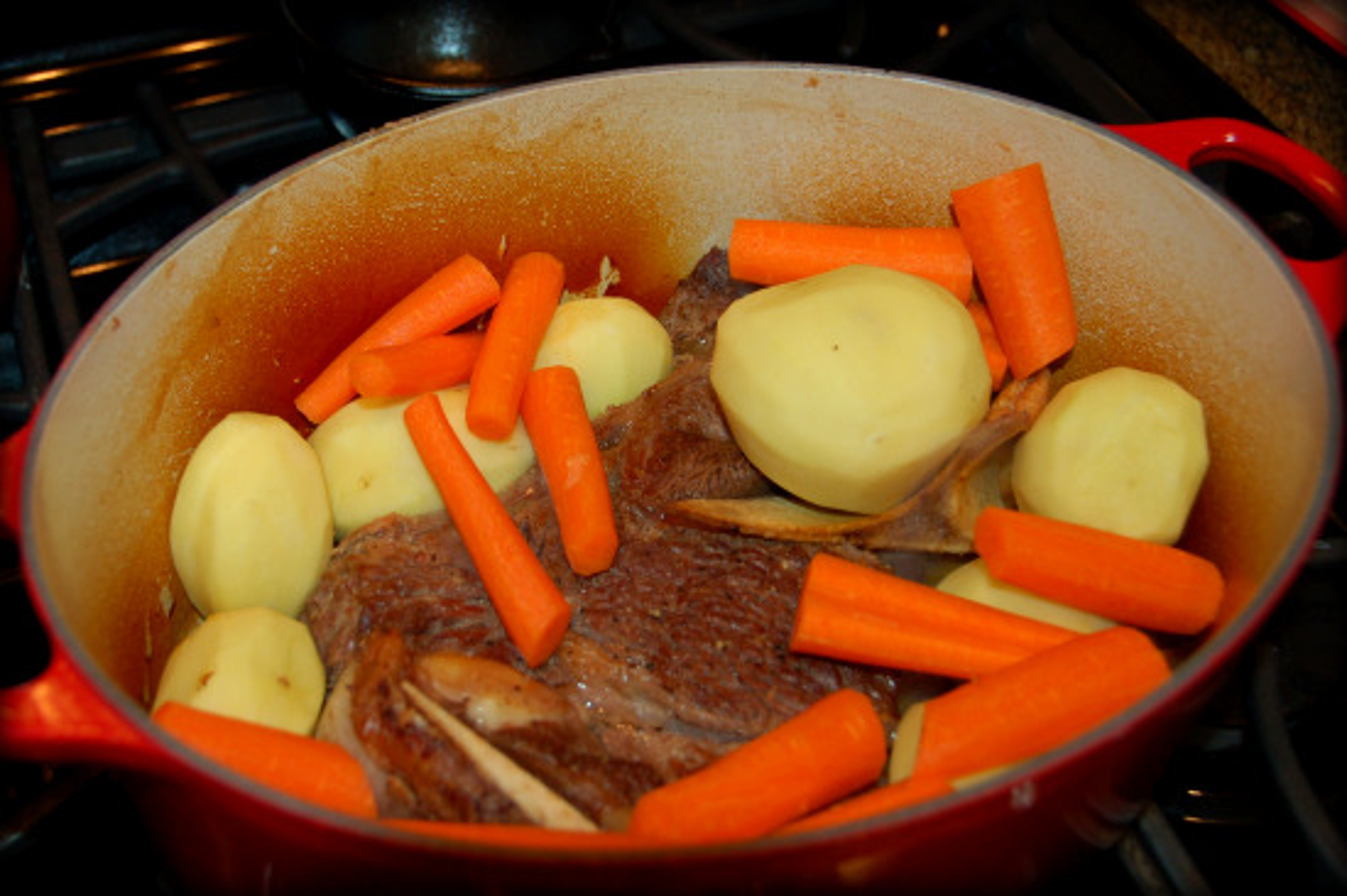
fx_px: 1739
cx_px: 674
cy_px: 448
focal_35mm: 46
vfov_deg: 28.9
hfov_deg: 42.3
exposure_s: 1/60
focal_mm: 31
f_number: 4.2
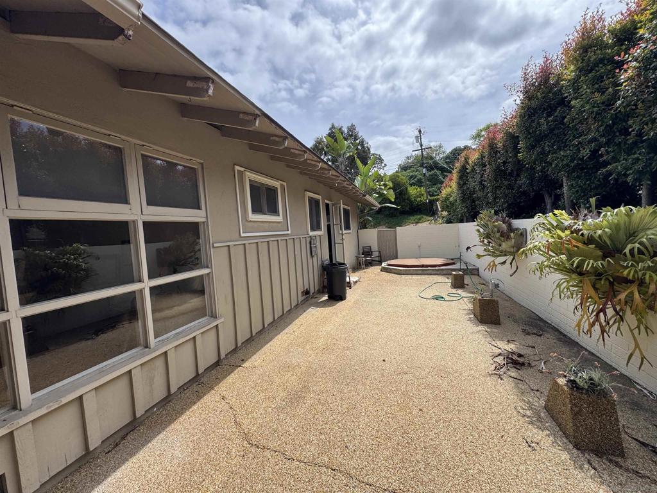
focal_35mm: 14
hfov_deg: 102.1
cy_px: 246
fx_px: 266
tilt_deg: -3.3
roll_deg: +4.0
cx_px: 328
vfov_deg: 85.7
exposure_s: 1/1420
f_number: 2.2
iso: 50
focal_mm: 2.22
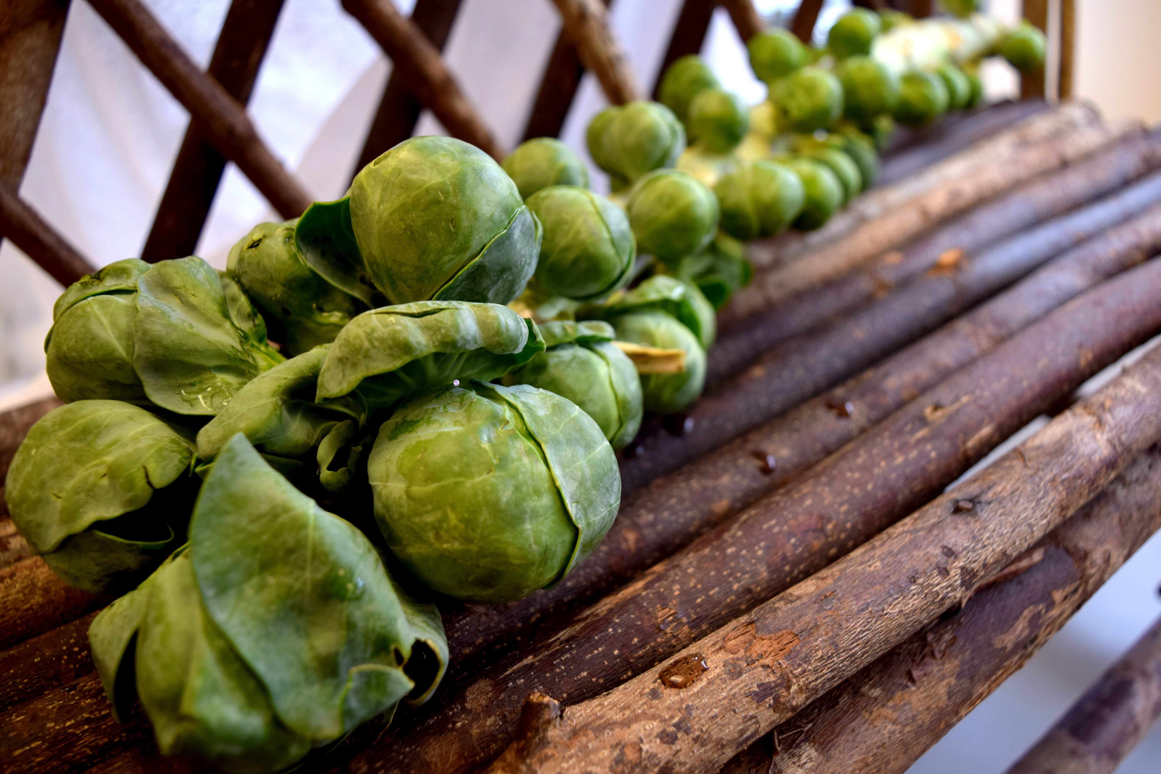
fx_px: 1016
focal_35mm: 32
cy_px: 387
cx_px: 580
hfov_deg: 59.5
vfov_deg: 41.7
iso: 400
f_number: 4
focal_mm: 21
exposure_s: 1/60
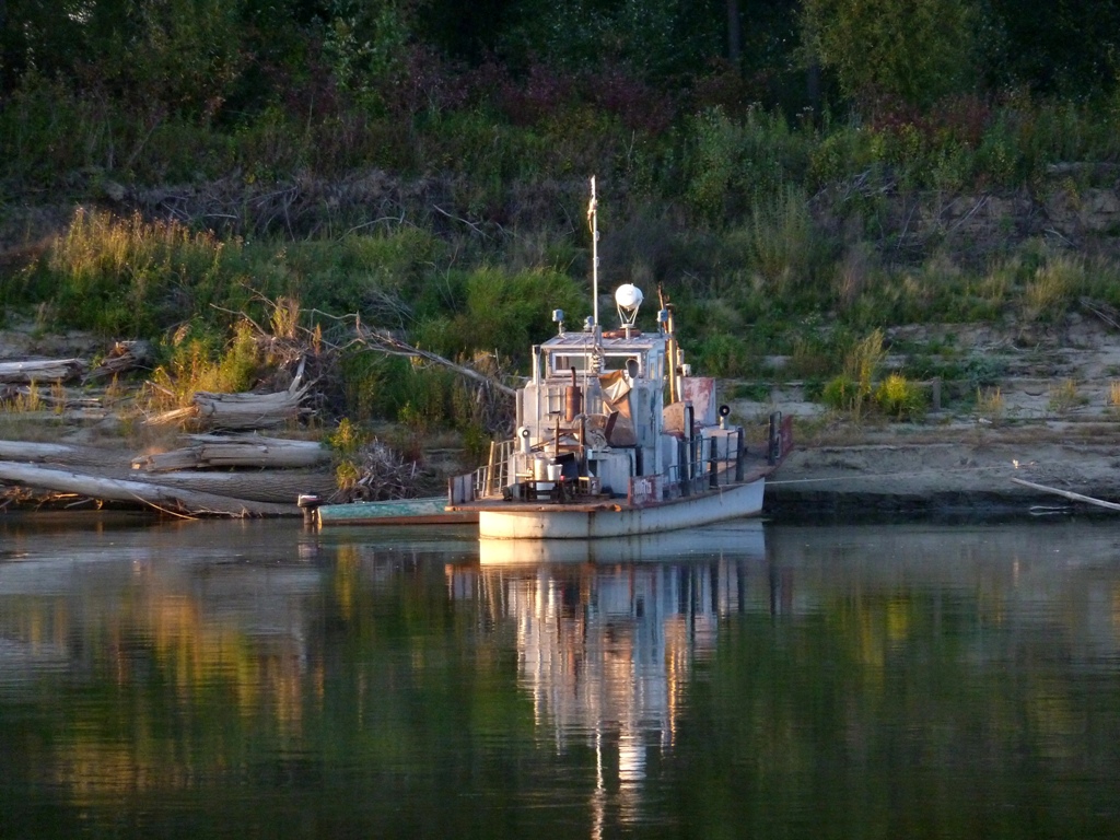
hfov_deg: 8.2
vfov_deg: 6.1
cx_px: 560
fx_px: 7830
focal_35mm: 242
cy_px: 420
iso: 400
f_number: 4.7
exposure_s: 1/200
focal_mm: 39.7
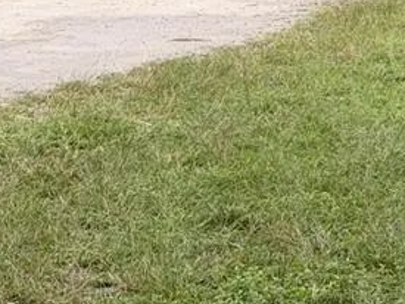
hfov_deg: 10.6
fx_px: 2093
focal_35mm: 179
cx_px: 621
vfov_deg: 8.1
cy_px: -148
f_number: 1.78
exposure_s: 1/1353
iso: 100
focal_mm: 6.76
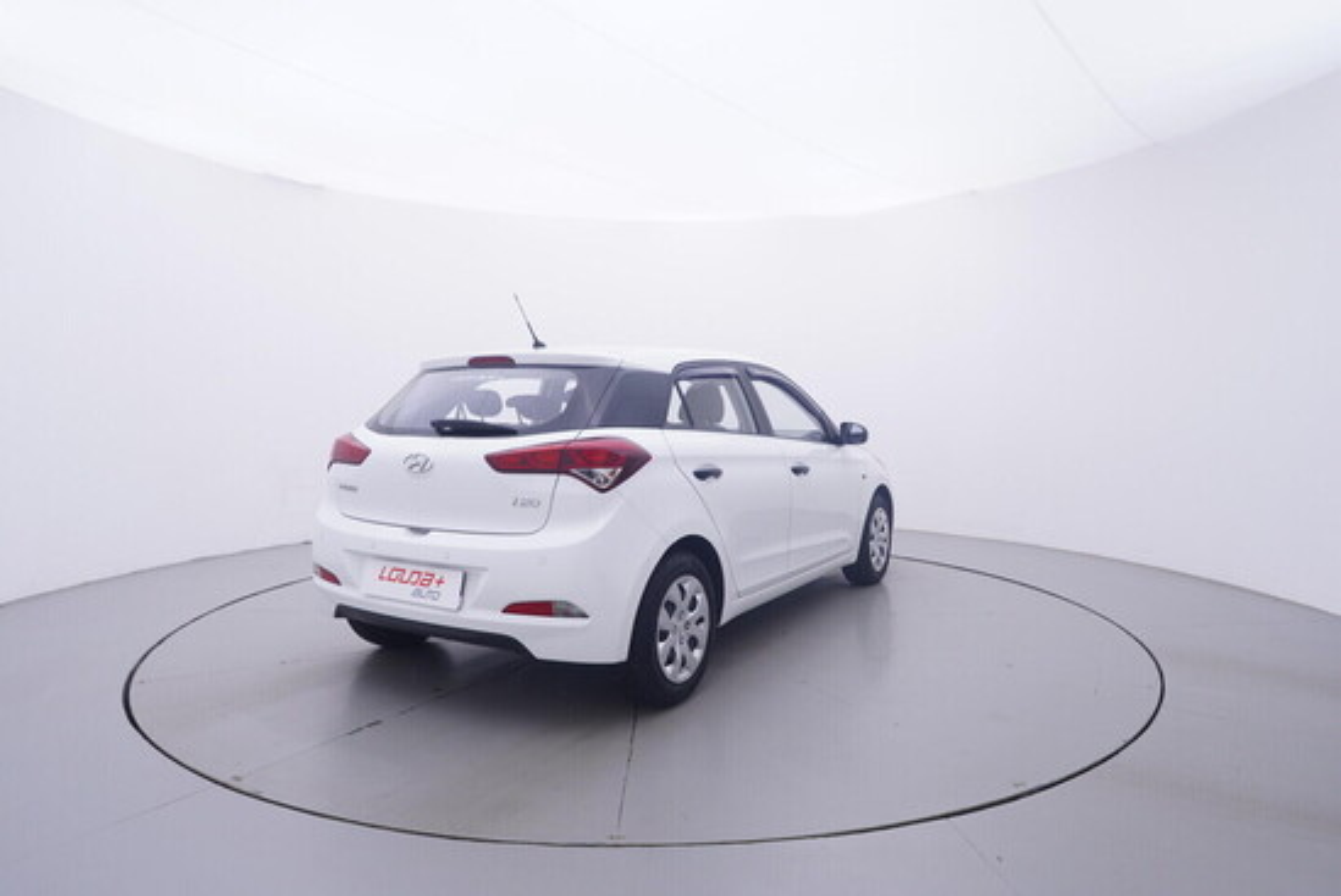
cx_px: 670
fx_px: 839
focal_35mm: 22
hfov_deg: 77.3
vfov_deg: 56.2
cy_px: 448
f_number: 5
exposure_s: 1/80
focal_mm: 15
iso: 200
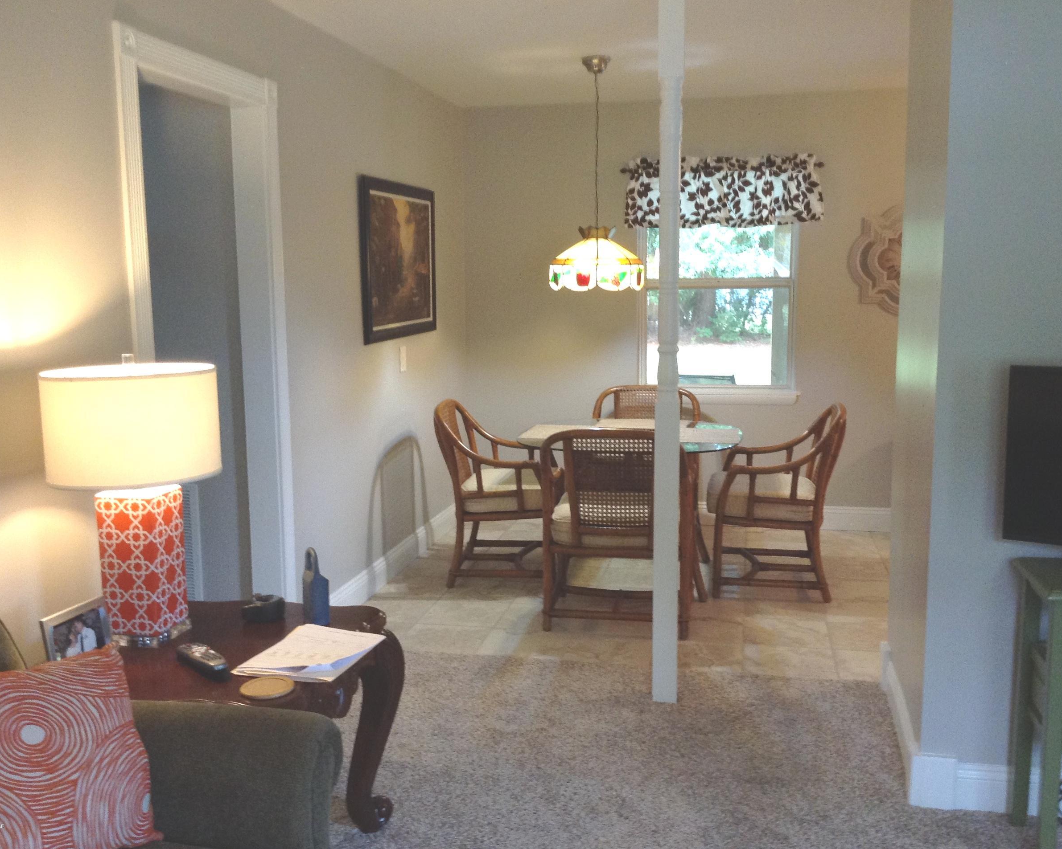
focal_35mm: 35
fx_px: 1100
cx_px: 547
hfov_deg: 51.5
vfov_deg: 42.2
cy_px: 422
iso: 125
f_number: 2.4
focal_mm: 3.3
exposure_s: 1/24
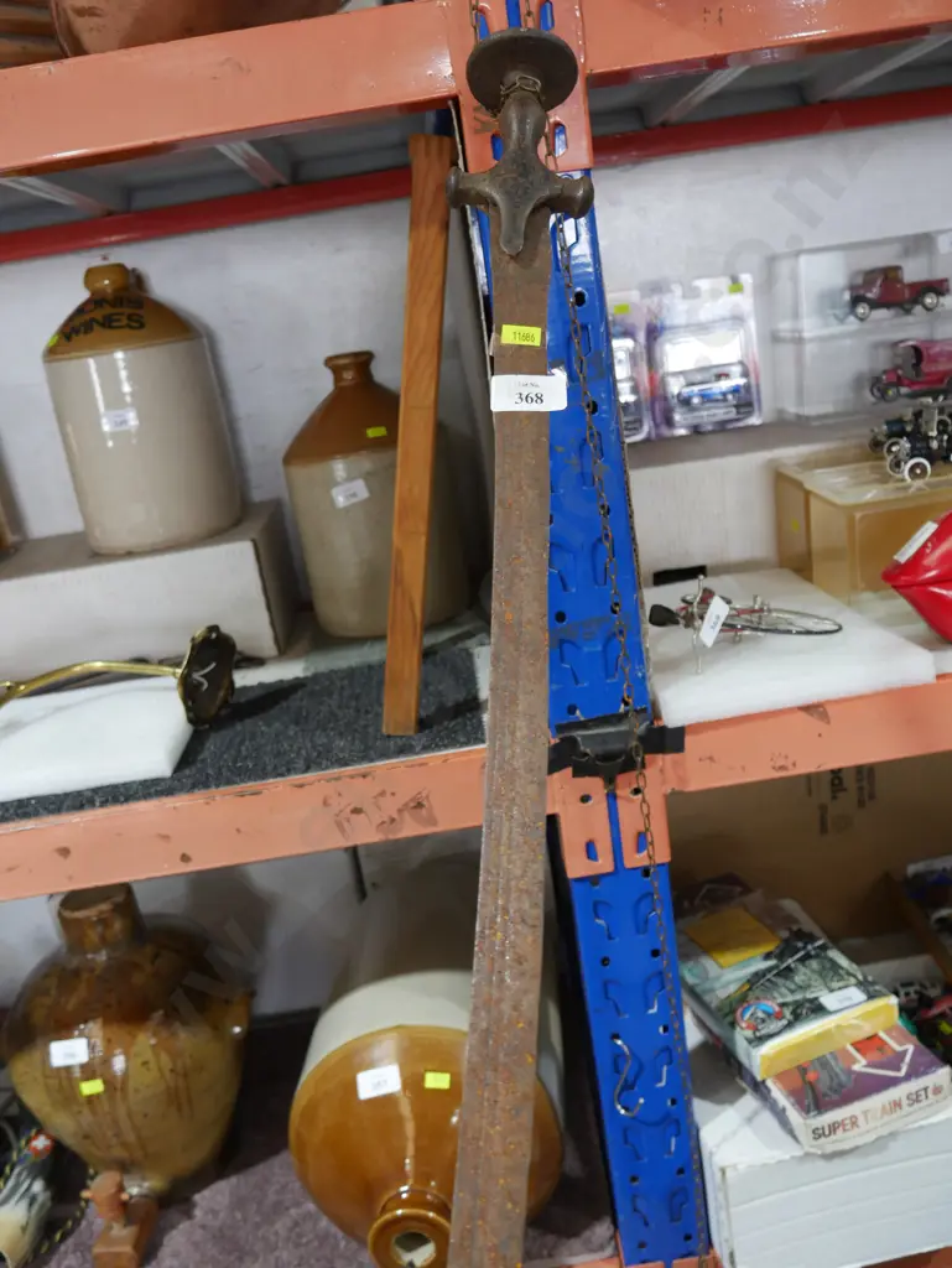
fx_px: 1099
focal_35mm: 30
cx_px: 476
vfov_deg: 59.9
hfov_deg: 46.8
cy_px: 634
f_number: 3.6
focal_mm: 15
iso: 500
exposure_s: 1/60
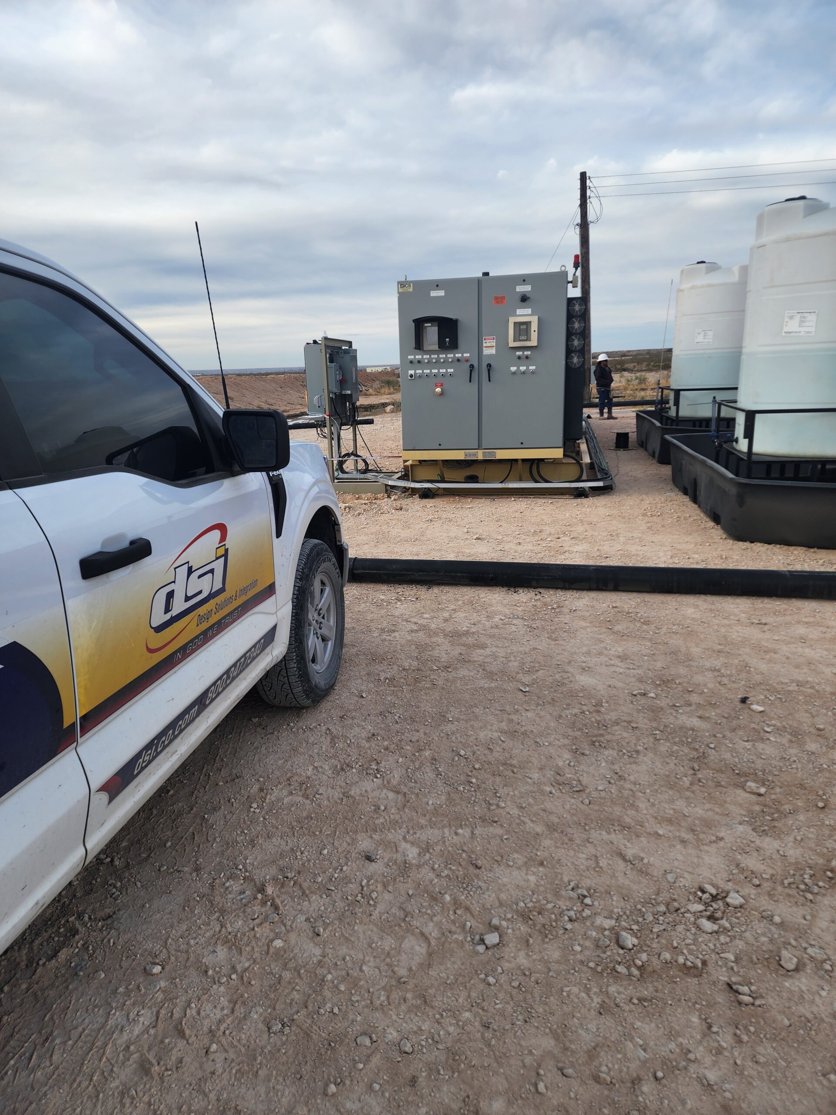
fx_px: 741
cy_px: 558
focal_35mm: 23
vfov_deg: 73.9
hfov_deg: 58.9
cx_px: 418
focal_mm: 6.4
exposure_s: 1/317
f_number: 1.8
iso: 12
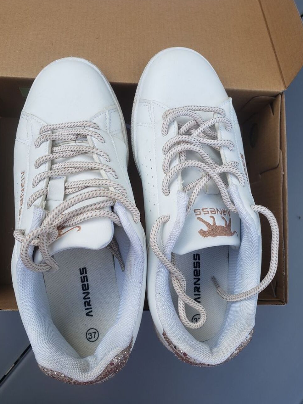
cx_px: 154
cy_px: 201
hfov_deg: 51.4
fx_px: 315
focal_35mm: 27
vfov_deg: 65.3
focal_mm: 4.3
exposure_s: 1/207
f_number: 2.4
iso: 50
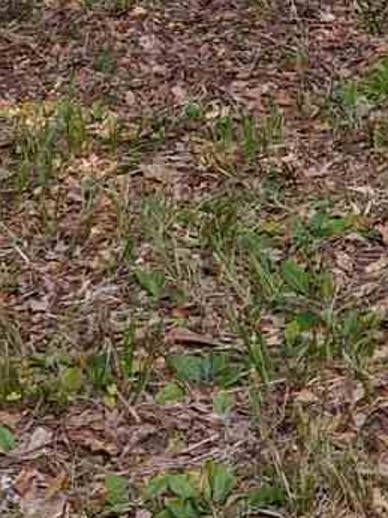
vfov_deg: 14.6
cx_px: 213
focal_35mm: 120
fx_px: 1796
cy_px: -386
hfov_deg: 12.3
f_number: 1.7
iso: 100
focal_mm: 4.75
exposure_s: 1/1196
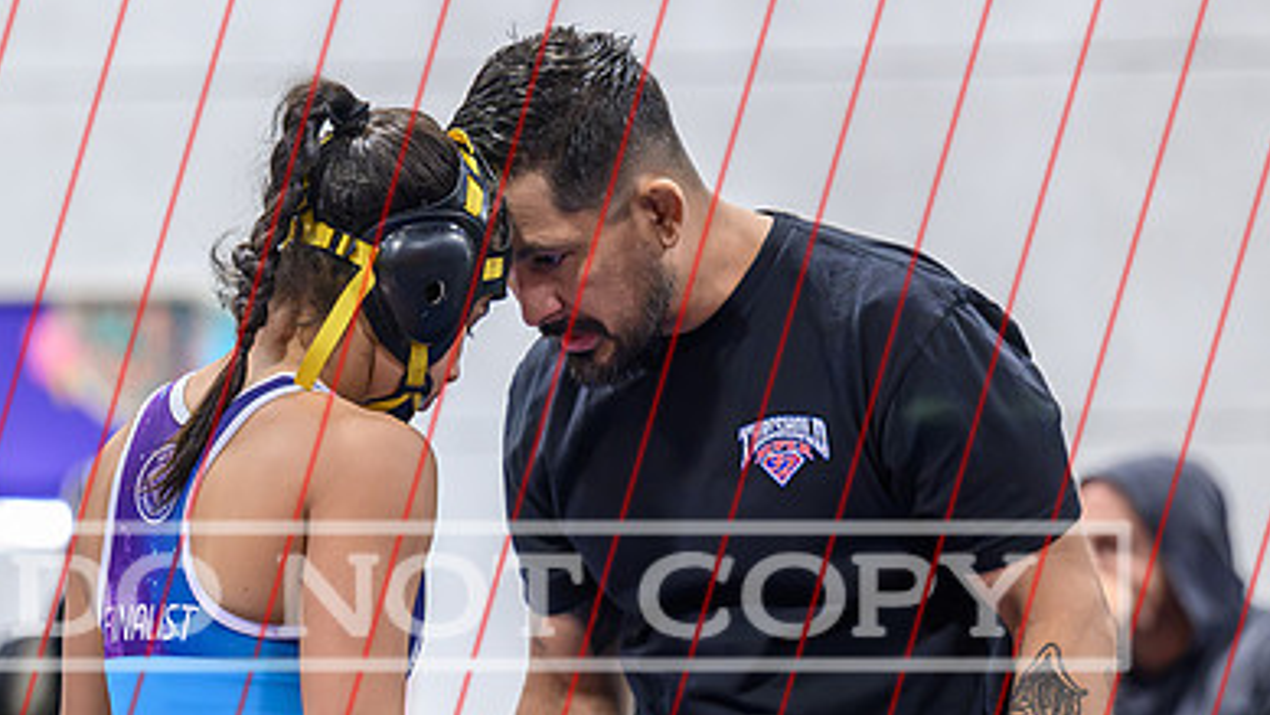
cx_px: 487
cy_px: 546
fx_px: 8656
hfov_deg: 8.4
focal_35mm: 257
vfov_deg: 4.7
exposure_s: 1/800
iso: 4000
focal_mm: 140
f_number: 2.8
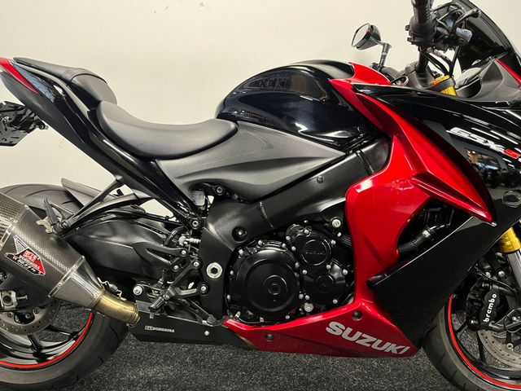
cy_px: 196
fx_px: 391
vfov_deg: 53.1
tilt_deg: -10.2
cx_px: 260
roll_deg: -0.3
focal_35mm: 26
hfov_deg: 67.3
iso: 400
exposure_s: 1/50
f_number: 1.6
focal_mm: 5.1
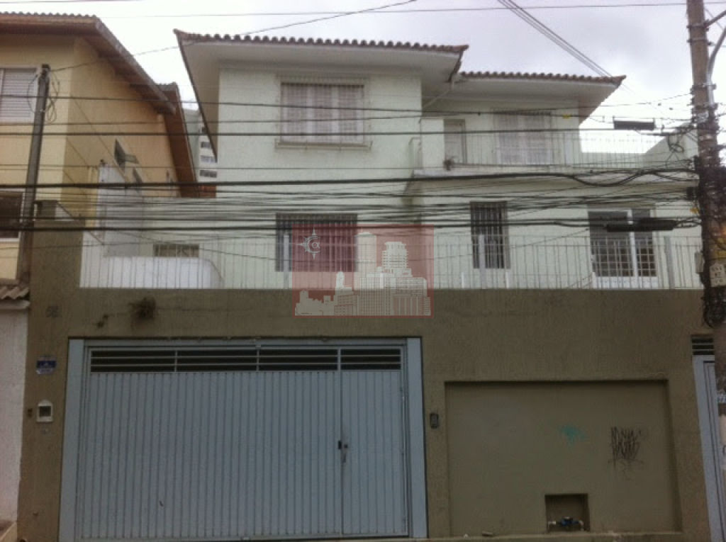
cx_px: 363
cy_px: 271
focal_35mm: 35
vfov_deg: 40.6
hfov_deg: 52.7
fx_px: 733
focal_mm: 3.85
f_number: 2.8
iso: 80
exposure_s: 1/60
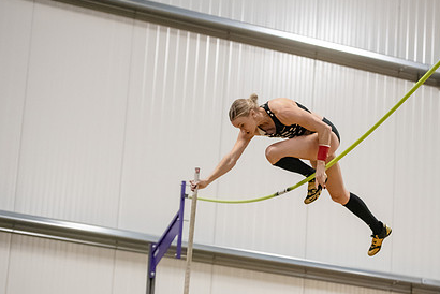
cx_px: 300
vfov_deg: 10.6
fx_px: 1590
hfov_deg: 15.7
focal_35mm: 130
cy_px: 185
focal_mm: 92
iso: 6400
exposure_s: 1/800
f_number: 2.8
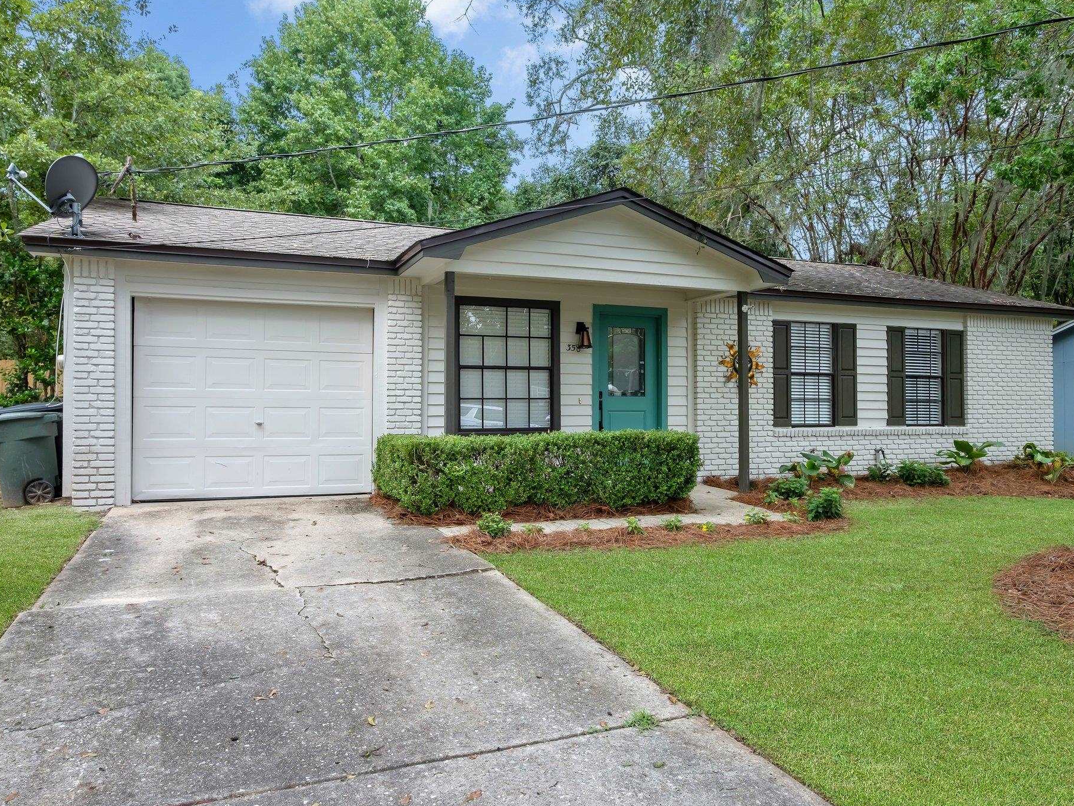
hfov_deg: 71.6
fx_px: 745
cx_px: 549
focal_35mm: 24
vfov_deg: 56.8
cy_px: 404
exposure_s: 1/170
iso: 250
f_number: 8
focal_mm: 14.5
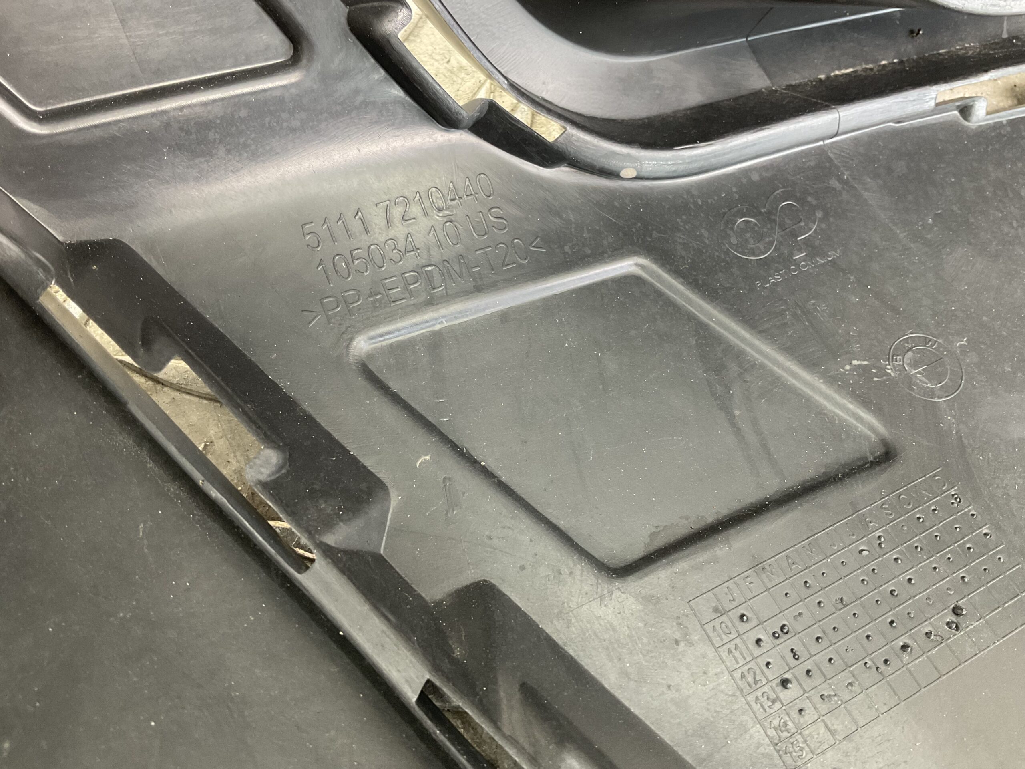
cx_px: 512
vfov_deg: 48.2
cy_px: 384
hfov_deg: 61.7
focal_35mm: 29
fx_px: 859
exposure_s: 1/60
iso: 100
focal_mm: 3
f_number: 1.8
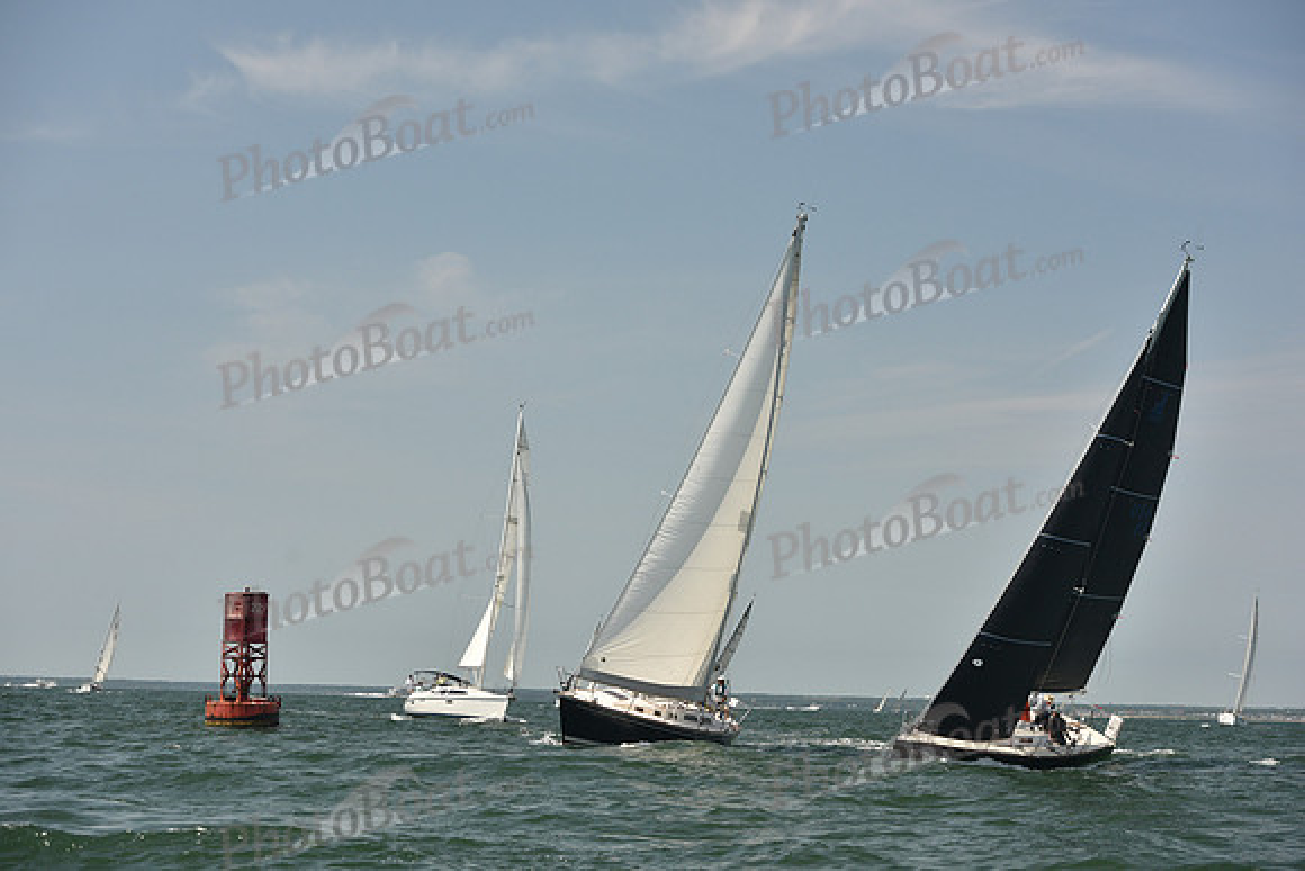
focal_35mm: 70
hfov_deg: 28.8
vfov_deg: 19.5
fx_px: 2538
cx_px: 652
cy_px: 436
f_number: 7.1
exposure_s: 1/1000
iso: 320
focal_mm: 70
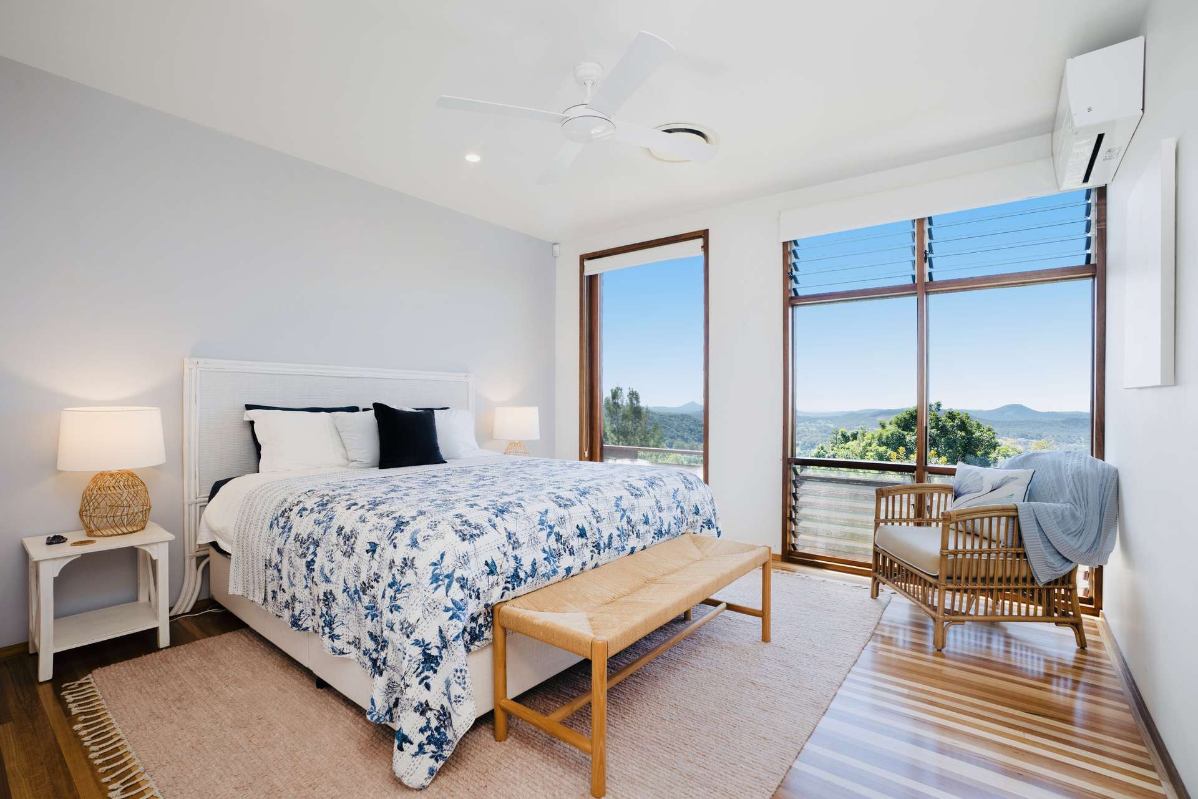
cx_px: 599
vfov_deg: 73.7
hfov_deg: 96.7
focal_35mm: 16
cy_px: 400
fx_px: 532
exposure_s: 1/500
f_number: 7.1
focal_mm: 16
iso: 100
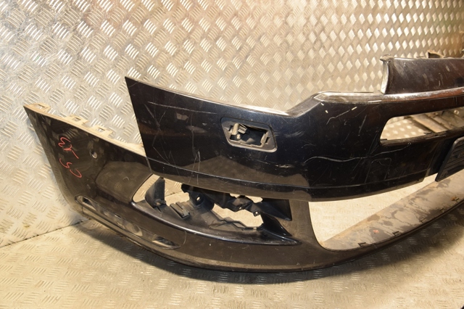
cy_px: 154
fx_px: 406
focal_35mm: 32
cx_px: 232
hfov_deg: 59.5
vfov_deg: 41.7
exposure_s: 1/125
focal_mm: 21
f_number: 5
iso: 800
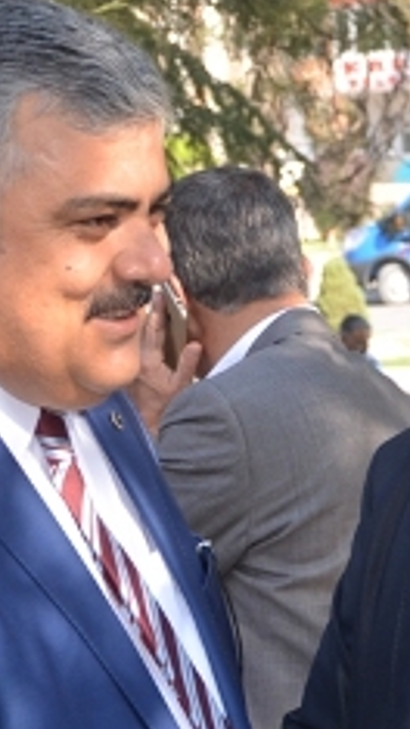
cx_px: 326
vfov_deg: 16.8
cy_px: 326
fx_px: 2477
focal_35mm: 128
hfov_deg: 9.4
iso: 200
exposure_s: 1/250
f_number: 4.2
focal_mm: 30
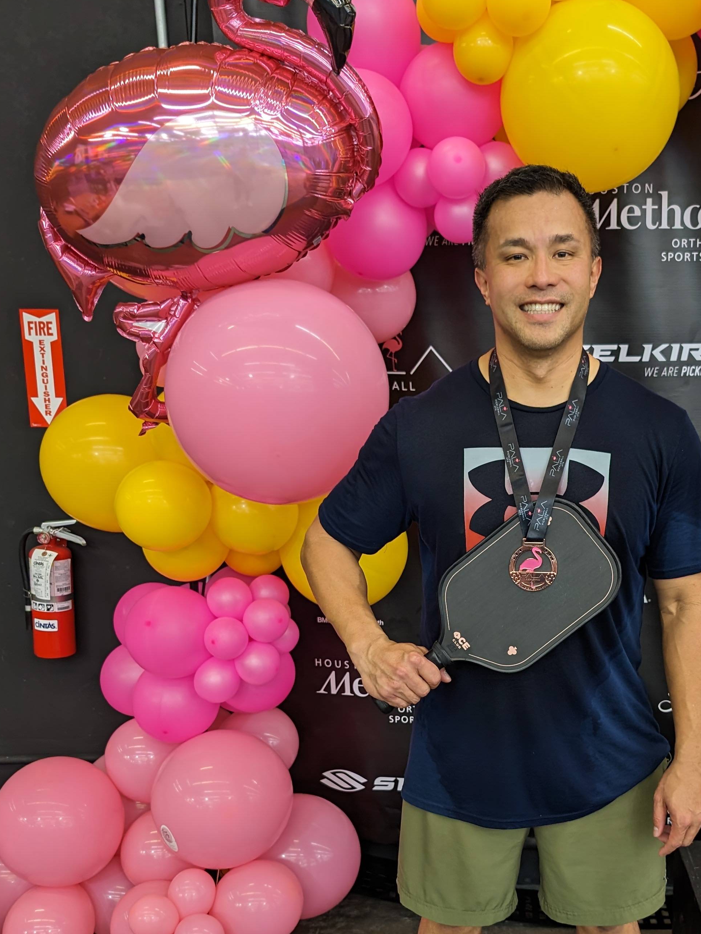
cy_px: 584
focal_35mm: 38
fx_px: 1026
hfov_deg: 37.2
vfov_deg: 48.5
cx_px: 482
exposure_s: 1/60
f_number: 1.68
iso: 163
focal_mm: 6.9
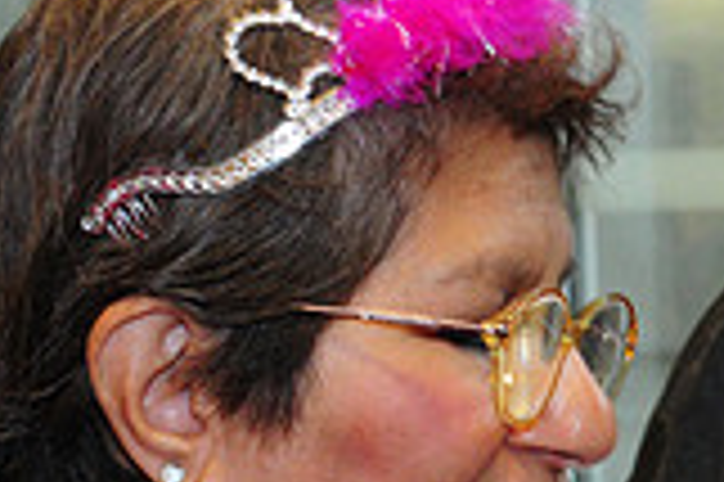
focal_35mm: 260
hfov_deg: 7.9
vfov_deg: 5.2
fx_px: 5223
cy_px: 759
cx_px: 409
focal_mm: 48
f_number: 7.1
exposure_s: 1/60
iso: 1600
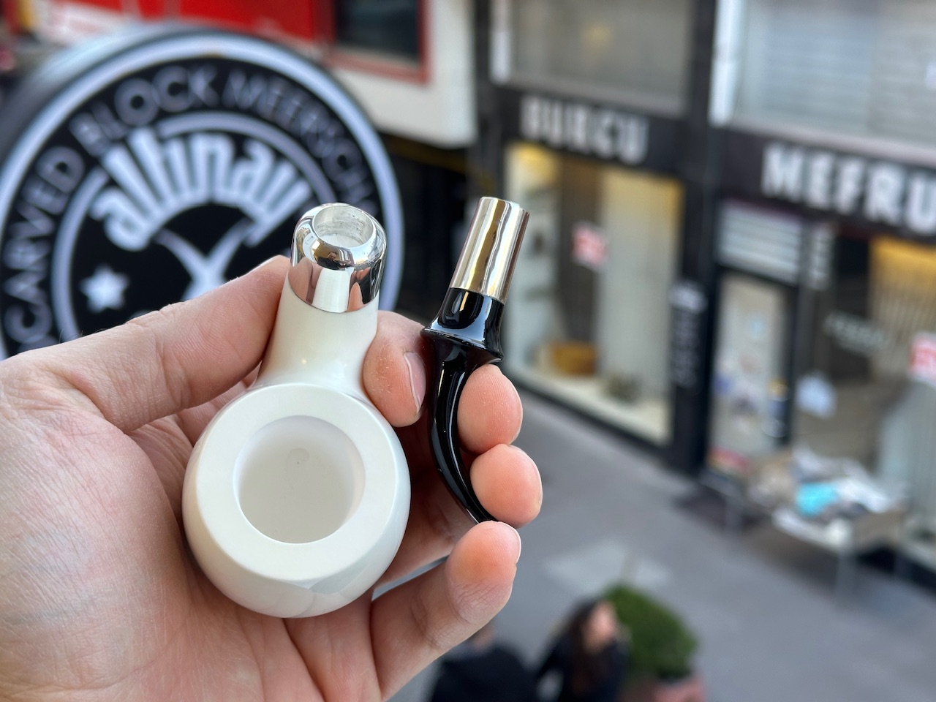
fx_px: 1298
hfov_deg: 39.7
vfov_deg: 30.3
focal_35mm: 48
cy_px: 351
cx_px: 468
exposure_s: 1/100
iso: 50
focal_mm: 6.86
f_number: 1.78
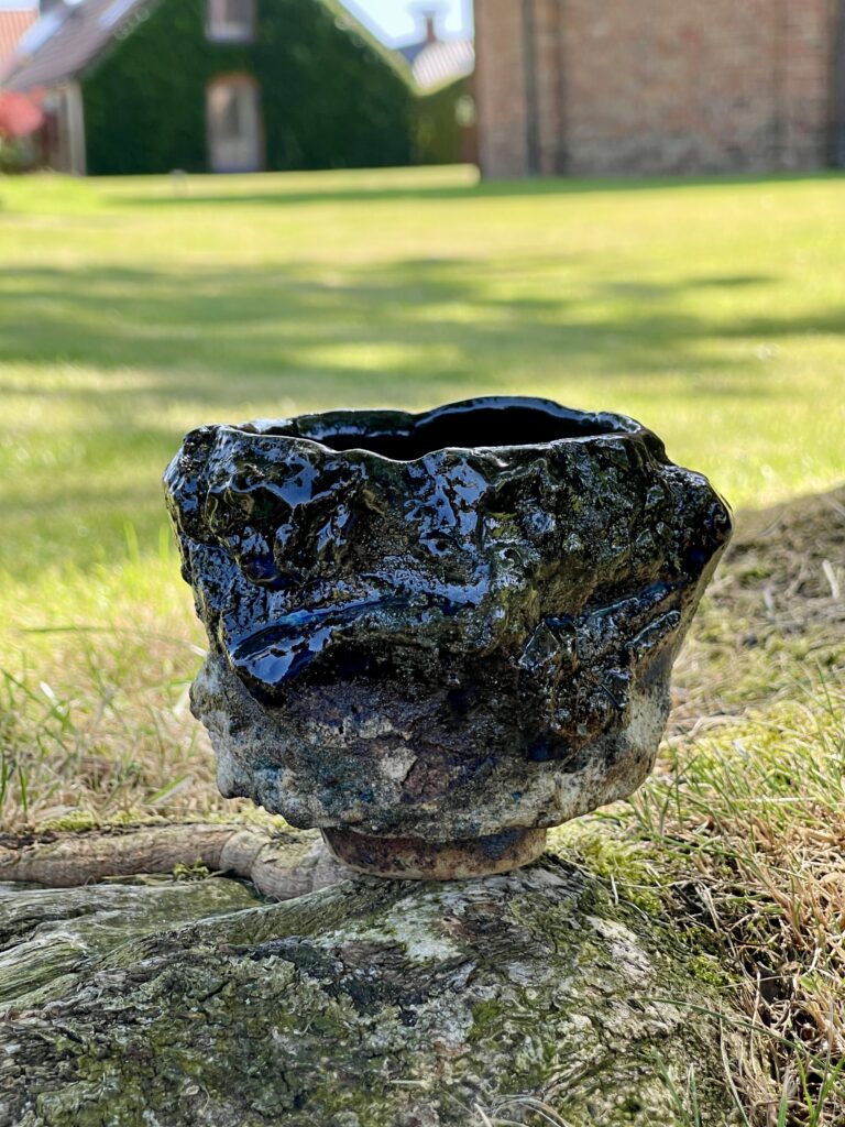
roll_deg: +2.3
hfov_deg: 22.9
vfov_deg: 30.3
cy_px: 564
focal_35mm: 64
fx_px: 2083
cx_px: 422
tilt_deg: -9.7
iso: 20
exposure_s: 1/179
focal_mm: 7.5
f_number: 2.2
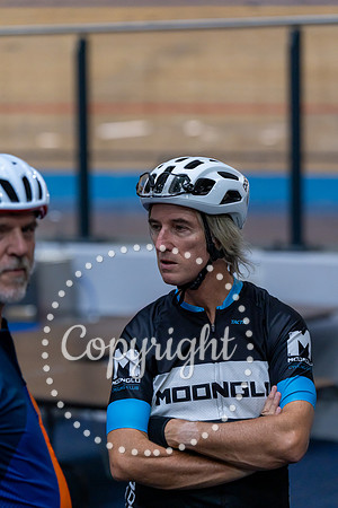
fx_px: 2140
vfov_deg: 13.5
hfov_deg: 9.0
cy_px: 254
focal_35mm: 152
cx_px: 169
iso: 3200
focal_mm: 152
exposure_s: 1/1000
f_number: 3.5
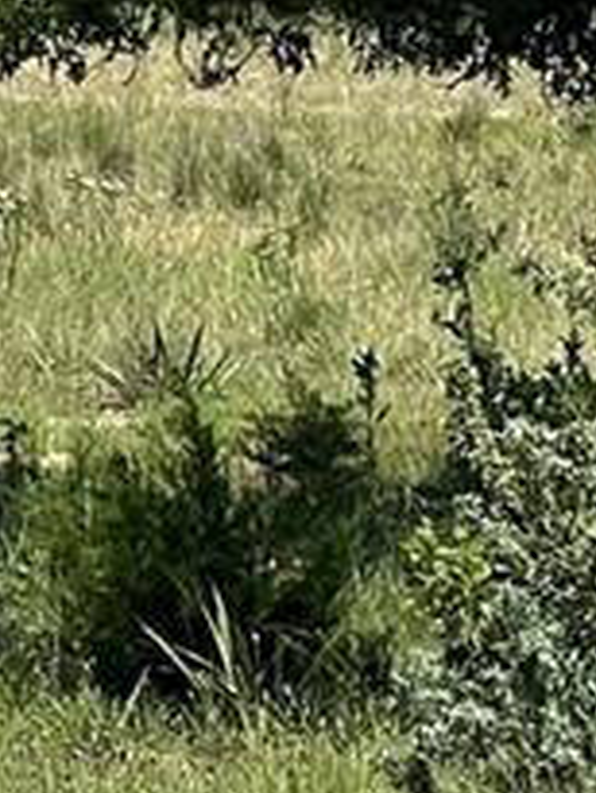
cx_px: 27
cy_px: -538
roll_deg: +1.7
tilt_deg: -2.5
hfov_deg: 2.6
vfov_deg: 3.4
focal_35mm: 576
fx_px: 13209
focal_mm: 9
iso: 32
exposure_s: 1/935
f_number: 2.8
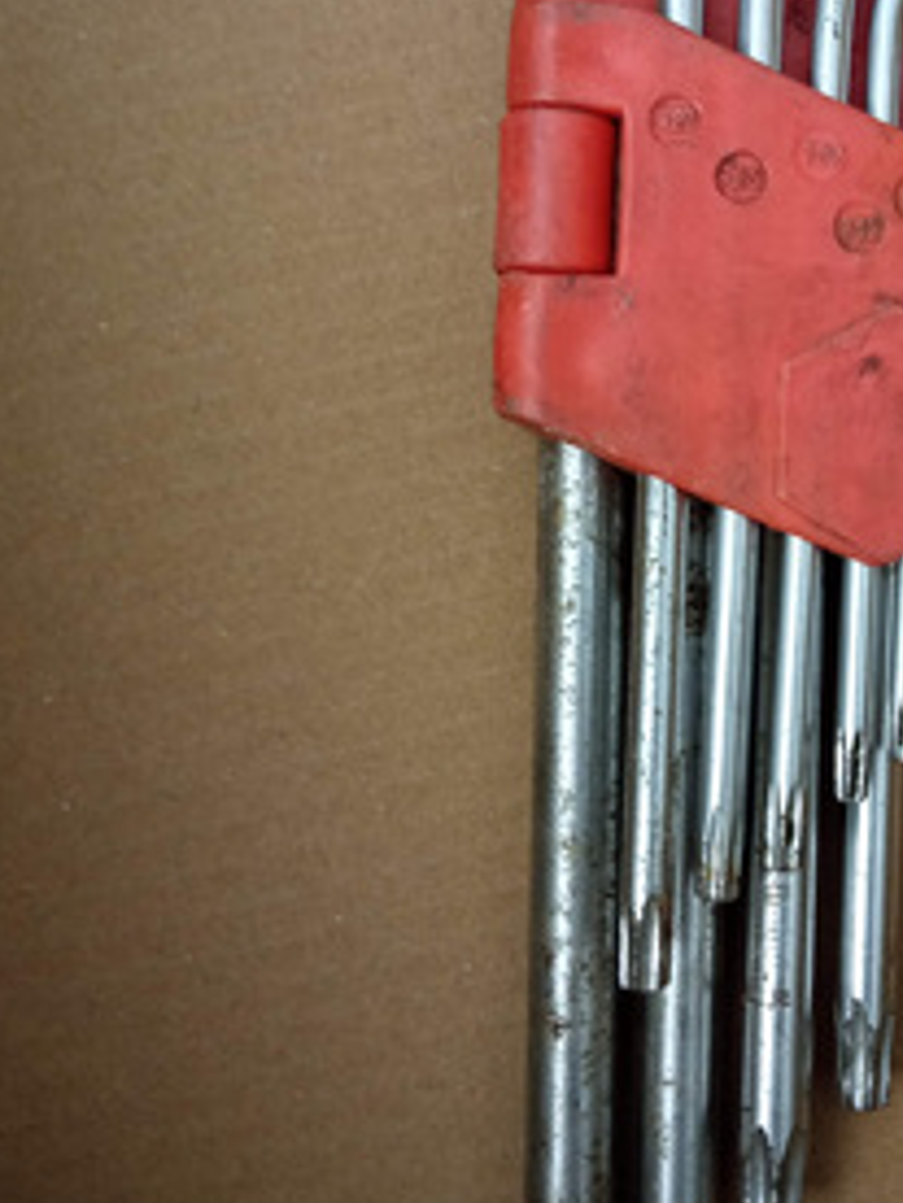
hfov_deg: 28.6
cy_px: 471
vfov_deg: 38.7
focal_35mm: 49
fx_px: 1704
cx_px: 800
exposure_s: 1/25
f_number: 2.2
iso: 397
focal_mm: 3.79
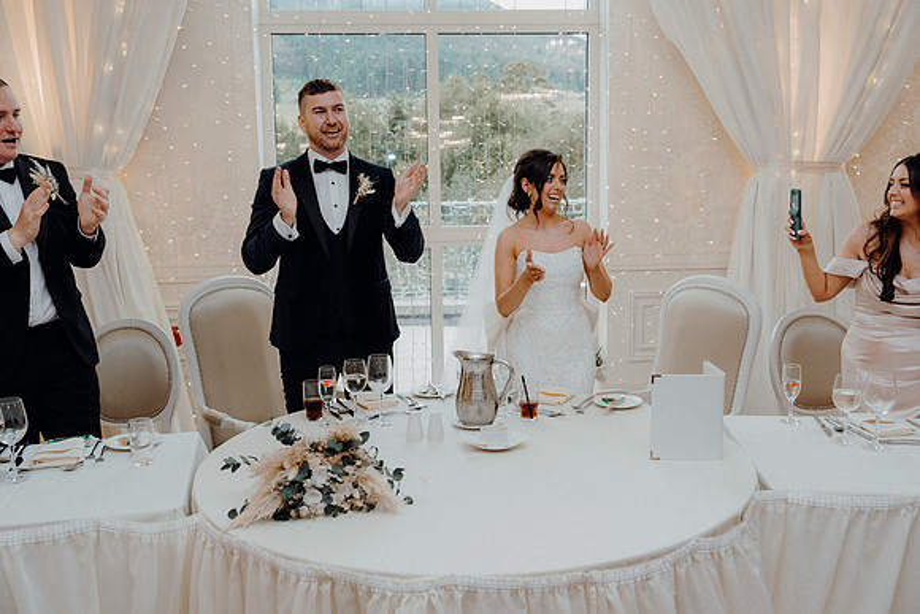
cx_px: 460
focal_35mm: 34
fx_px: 869
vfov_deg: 38.9
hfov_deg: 55.8
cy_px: 307
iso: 800
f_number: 3.5
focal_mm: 34
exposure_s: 1/160
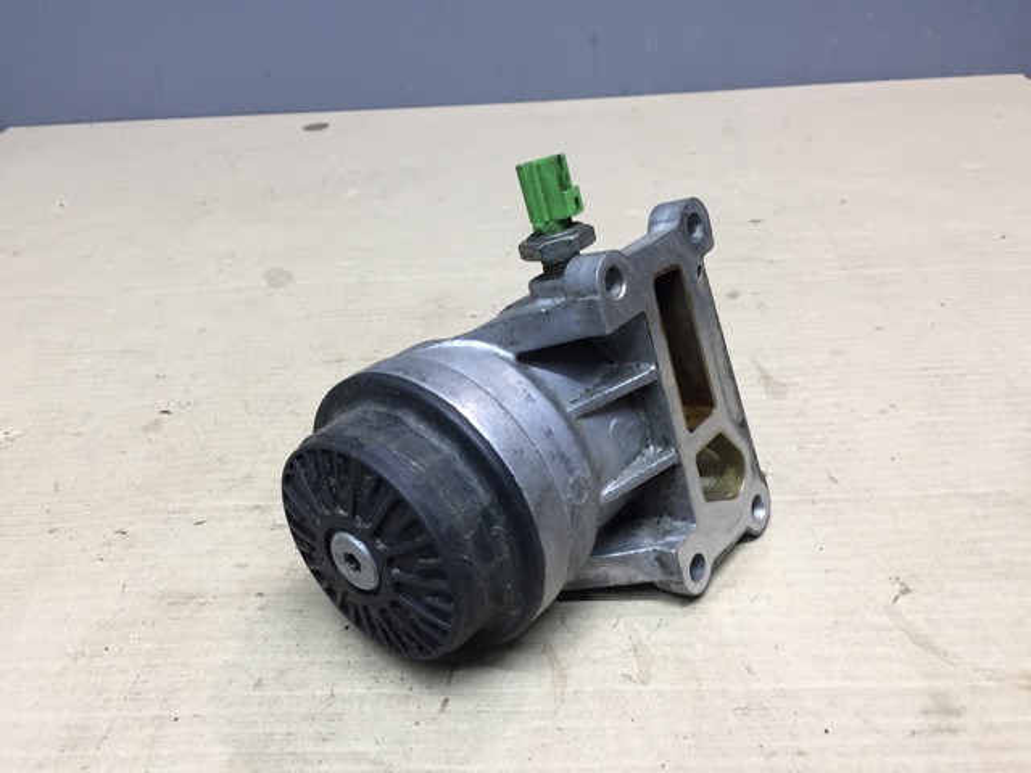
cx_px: 516
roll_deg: +2.9
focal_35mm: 29
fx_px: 864
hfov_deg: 61.7
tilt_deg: -31.2
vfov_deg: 48.2
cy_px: 386
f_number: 2.2
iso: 64
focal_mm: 4.15
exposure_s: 1/33
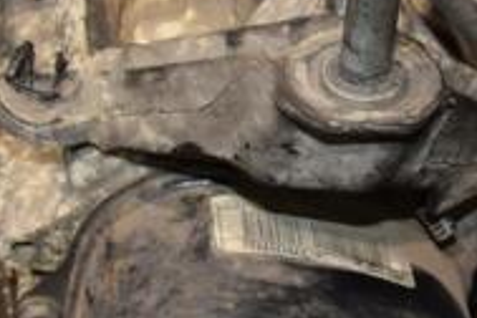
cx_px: 308
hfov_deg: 19.4
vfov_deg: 13.0
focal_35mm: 105
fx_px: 1391
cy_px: 101
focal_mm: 22
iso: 800
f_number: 5
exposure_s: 1/60
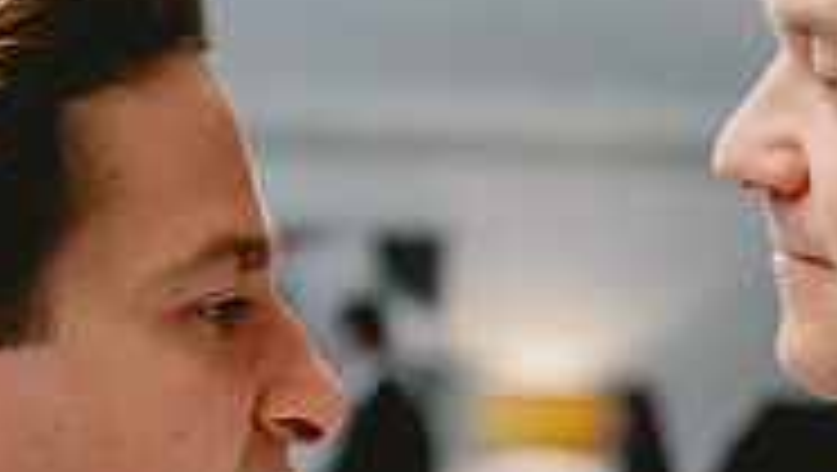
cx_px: 891
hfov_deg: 16.8
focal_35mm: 124
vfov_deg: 9.6
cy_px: 618
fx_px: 2754
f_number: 2.8
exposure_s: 1/500
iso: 1600
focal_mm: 38
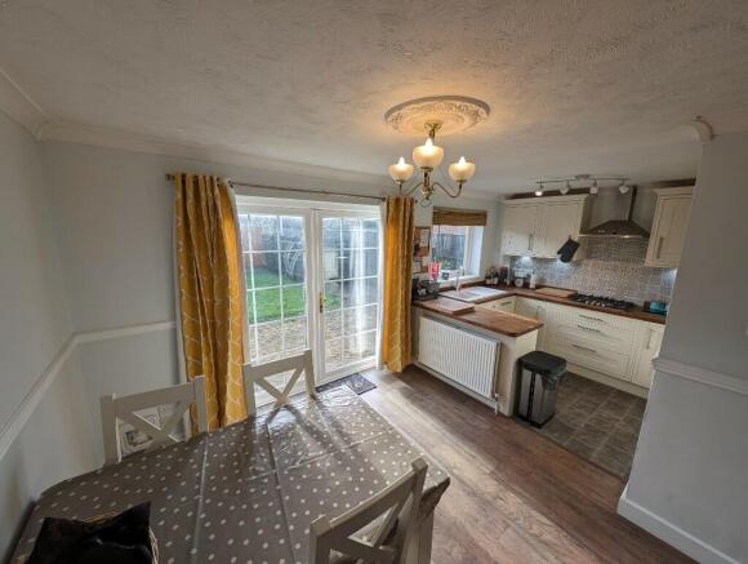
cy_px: 282
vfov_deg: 94.7
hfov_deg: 110.4
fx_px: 260
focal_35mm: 12
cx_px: 374
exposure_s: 1/169
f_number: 1.95
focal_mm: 2.23
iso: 37
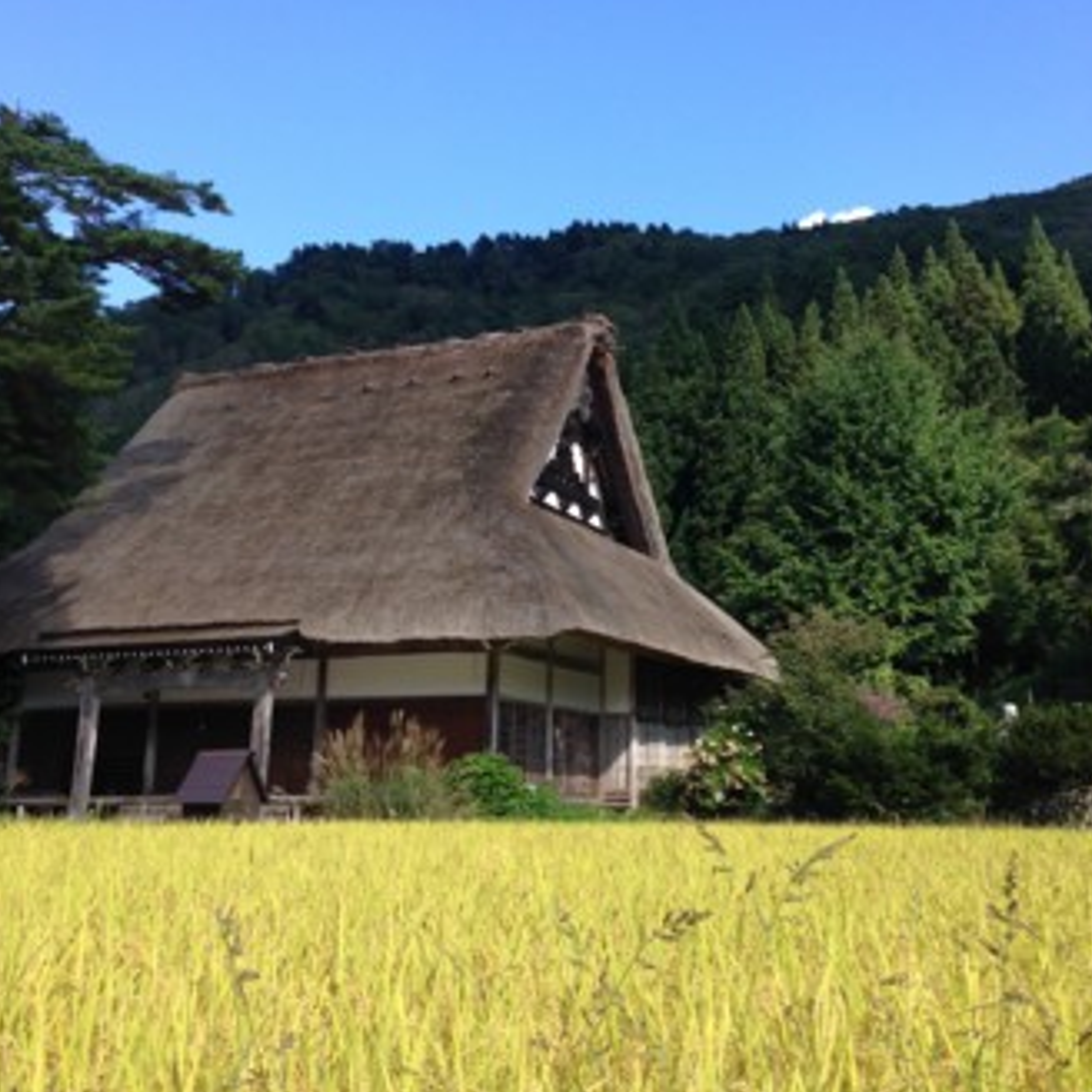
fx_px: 1428
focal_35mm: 40
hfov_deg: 41.9
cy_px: 466
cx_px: 536
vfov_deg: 41.8
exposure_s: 1/645
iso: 50
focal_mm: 4.12
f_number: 2.4
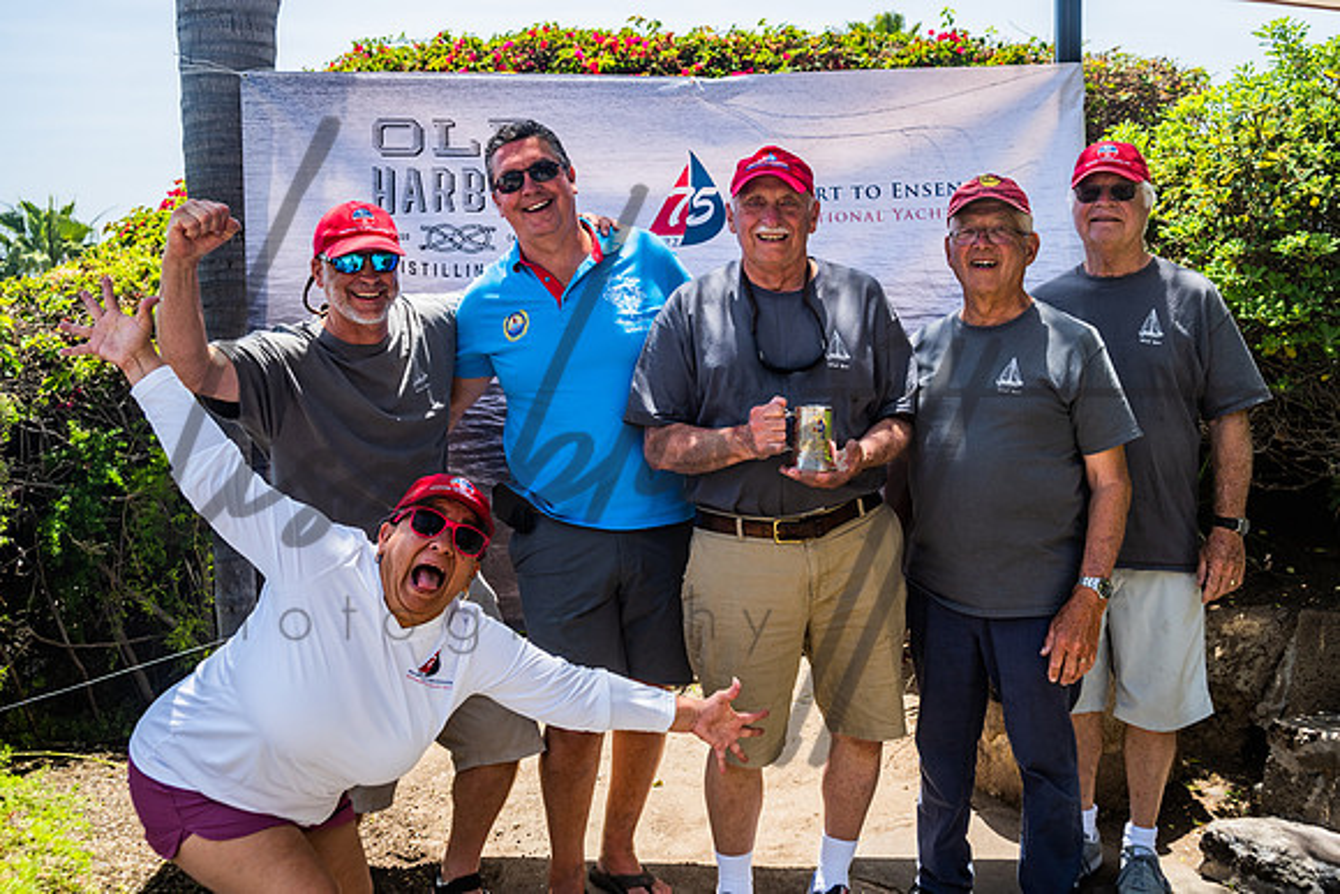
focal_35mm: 39
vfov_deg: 34.5
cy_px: 388
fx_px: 1436
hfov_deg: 50.0
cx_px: 706
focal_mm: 33
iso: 125
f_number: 4.8
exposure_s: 1/250
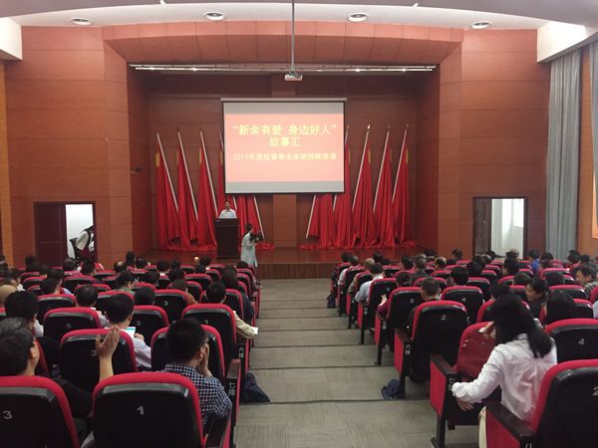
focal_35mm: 29
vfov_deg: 48.2
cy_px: 224
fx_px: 501
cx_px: 299
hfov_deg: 61.7
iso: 250
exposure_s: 1/25
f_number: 2.2
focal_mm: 4.15
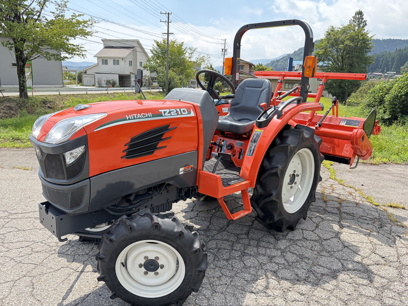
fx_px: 306
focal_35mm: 26
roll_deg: -1.7
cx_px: 204
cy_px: 153
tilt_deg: -13.2
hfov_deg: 67.3
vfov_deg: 53.1
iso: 64
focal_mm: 5.96
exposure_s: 1/959
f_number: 1.6
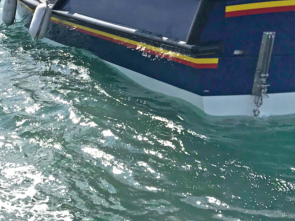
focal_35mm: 73
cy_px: 79
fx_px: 622
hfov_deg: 26.4
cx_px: 79
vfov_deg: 20.1
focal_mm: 3.99
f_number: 1.8
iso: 20
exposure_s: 1/3300
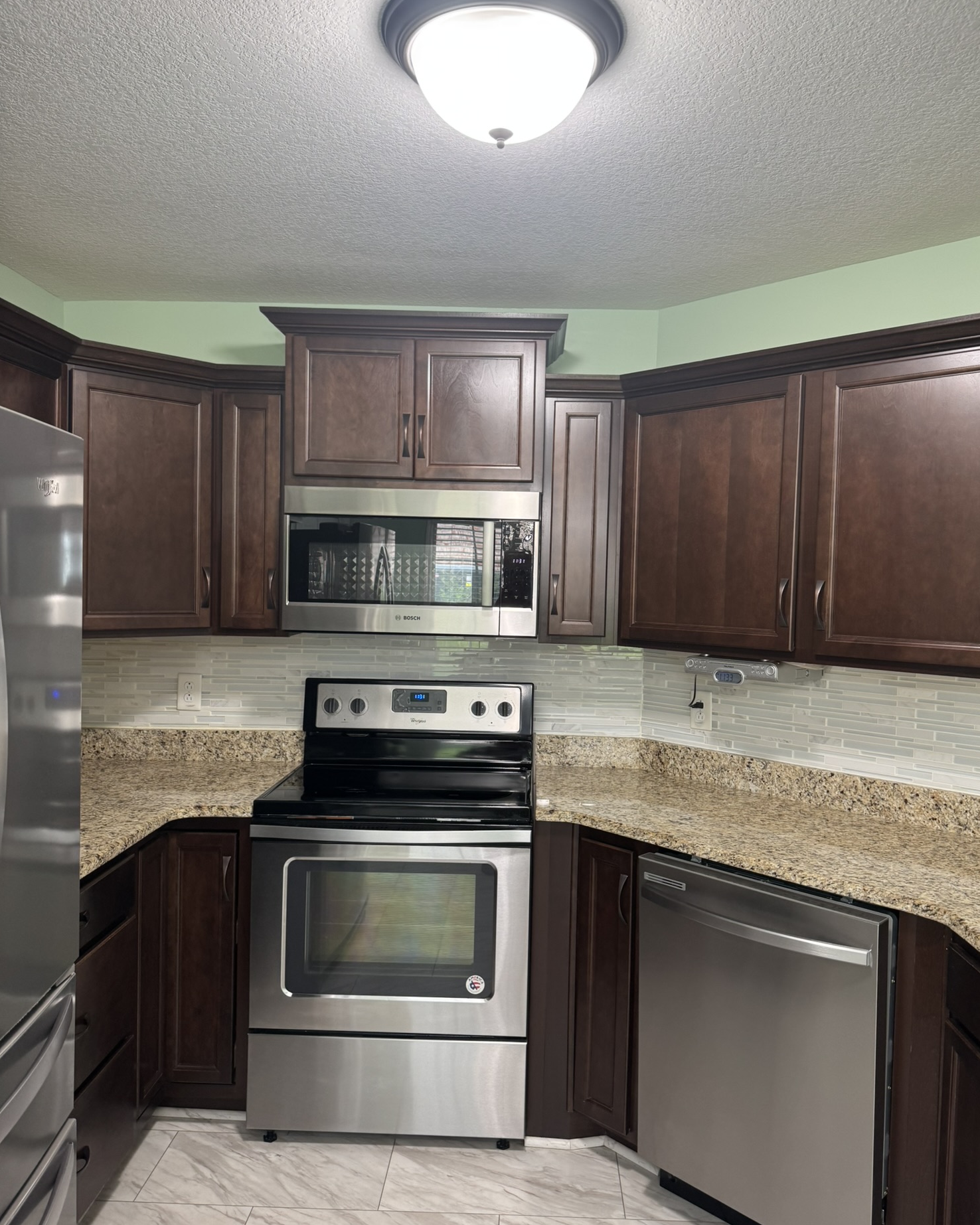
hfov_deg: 54.9
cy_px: 610
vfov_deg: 66.0
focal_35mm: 26
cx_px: 509
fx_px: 943
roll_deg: -1.3
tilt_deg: -1.9
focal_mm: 6.76
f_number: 1.78
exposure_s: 1/60
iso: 100
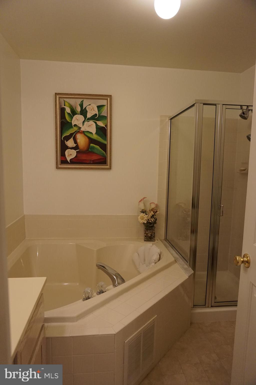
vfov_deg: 73.7
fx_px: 256
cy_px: 192
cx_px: 128
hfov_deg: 53.1
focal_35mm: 24
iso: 1250
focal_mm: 16
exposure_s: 1/160
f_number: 4
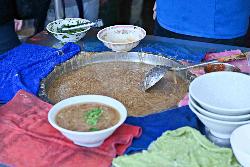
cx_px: 125
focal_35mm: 75
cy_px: 84
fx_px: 521
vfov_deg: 18.2
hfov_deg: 27.0
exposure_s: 1/200
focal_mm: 50
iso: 180
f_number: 3.5
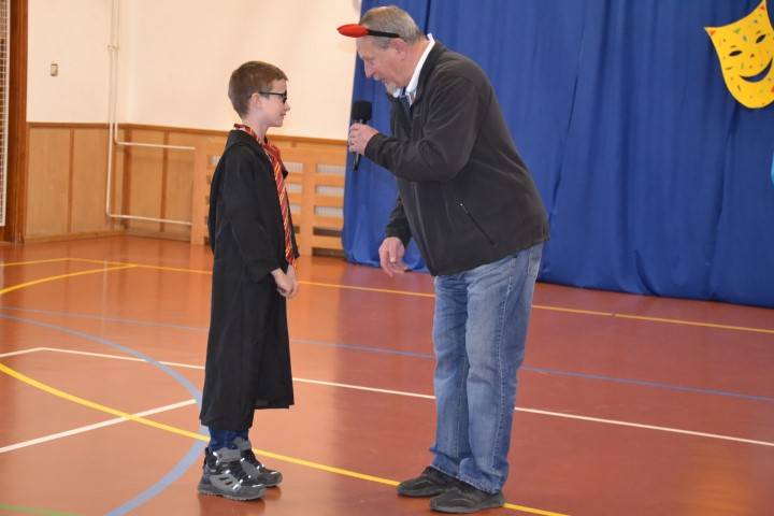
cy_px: 258
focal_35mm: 87
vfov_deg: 15.7
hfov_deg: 23.4
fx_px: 1870
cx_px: 387
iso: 2500
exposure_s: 1/60
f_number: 5
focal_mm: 58
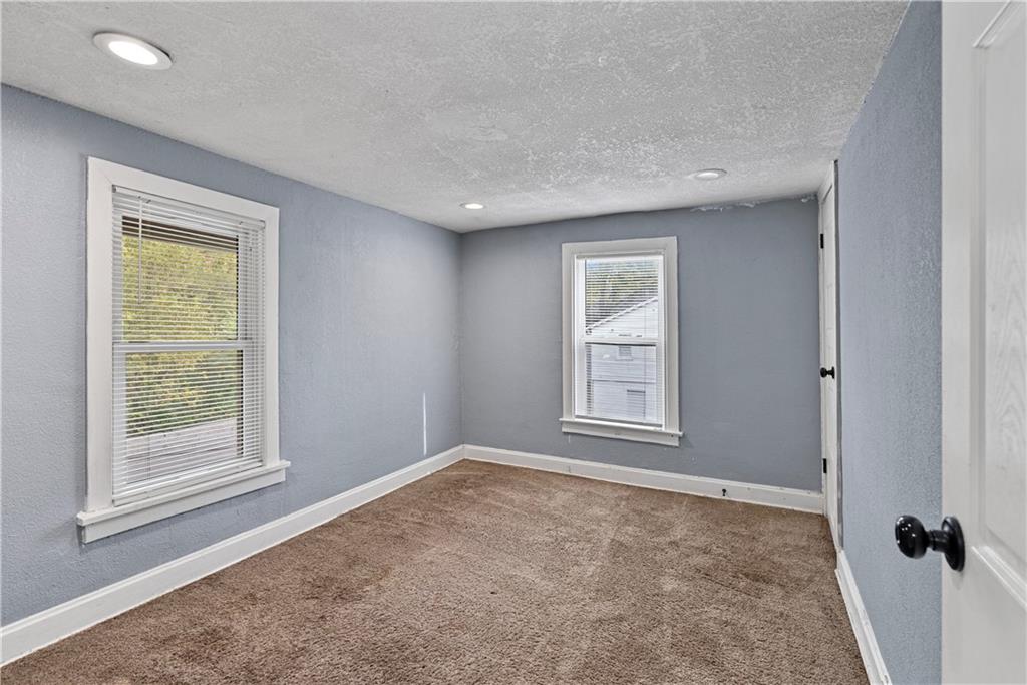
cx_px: 514
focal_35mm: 16
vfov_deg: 73.8
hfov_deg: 96.7
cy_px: 342
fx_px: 456
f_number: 7.1
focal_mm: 16
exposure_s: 1
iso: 320
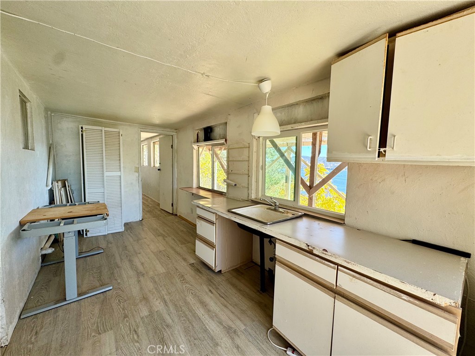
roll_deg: -1.8
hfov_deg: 102.1
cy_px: 178
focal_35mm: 14
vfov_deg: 85.7
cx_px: 238
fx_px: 192
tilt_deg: -5.8
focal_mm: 2.22
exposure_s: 1/99
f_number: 2.2
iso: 50
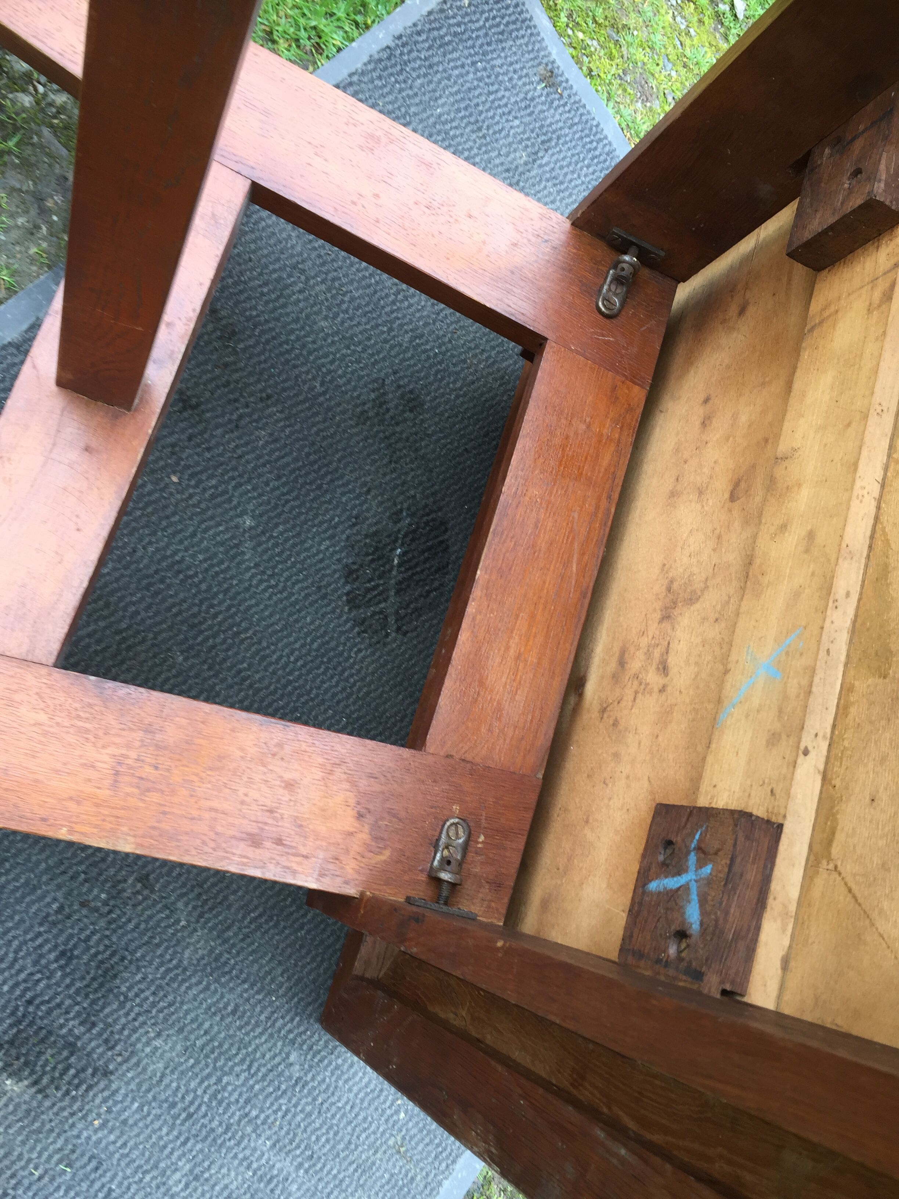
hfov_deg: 48.2
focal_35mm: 29
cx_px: 450
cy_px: 600
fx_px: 1004
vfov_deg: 61.7
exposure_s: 1/50
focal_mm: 4.15
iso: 32
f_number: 2.2
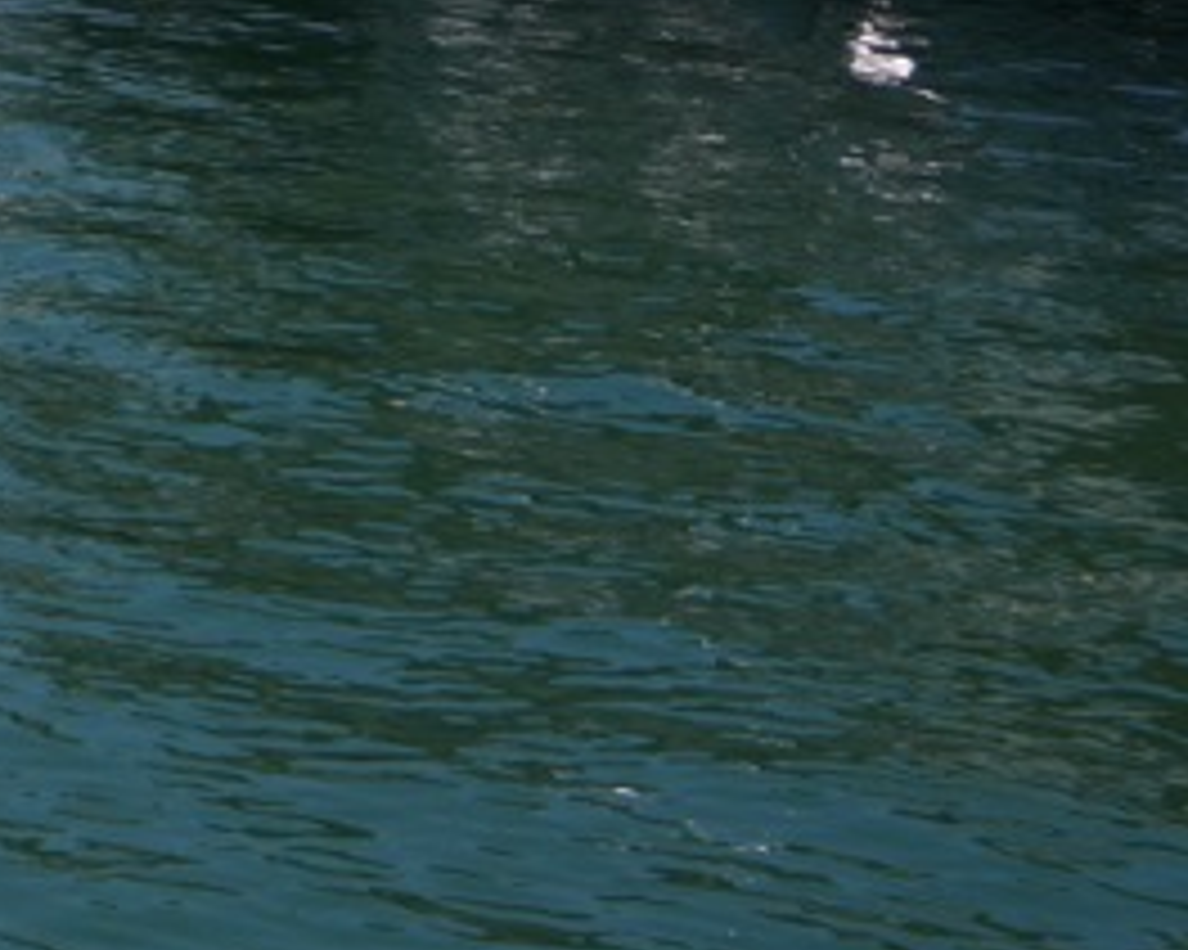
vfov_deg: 8.0
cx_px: -1467
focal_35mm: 164
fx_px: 5764
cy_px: -1918
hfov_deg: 10.5
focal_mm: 24
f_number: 5
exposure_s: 1/1250
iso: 100
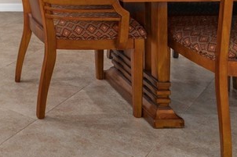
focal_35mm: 72
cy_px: -113
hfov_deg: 24.6
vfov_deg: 16.3
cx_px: -67
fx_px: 474
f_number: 8
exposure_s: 1/2.5
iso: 320
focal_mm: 20
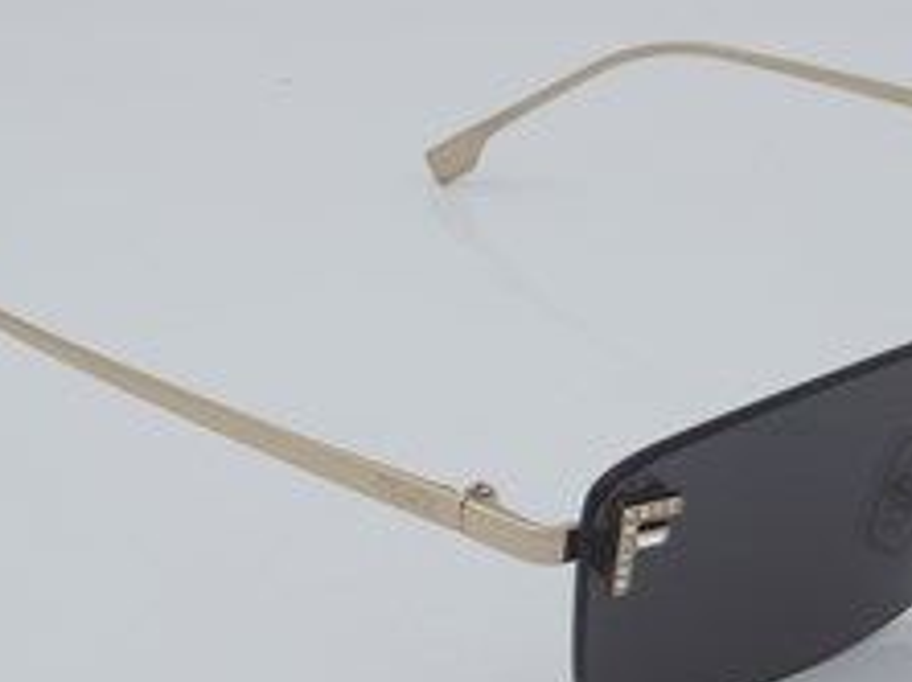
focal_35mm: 117
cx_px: 587
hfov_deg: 16.8
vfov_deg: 12.6
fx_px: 3076
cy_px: 390
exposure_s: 1/4
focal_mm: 45
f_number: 32
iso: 100
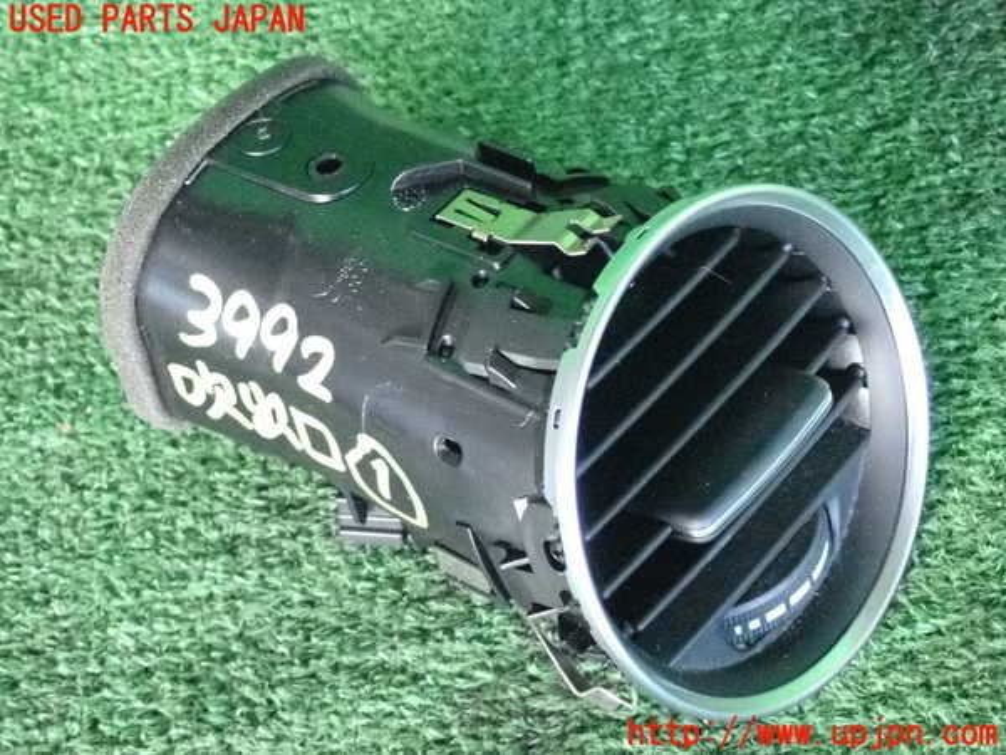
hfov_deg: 25.3
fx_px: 2238
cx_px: 503
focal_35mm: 77
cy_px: 378
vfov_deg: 19.1
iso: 8000
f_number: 4.1
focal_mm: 13.65
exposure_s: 1/125
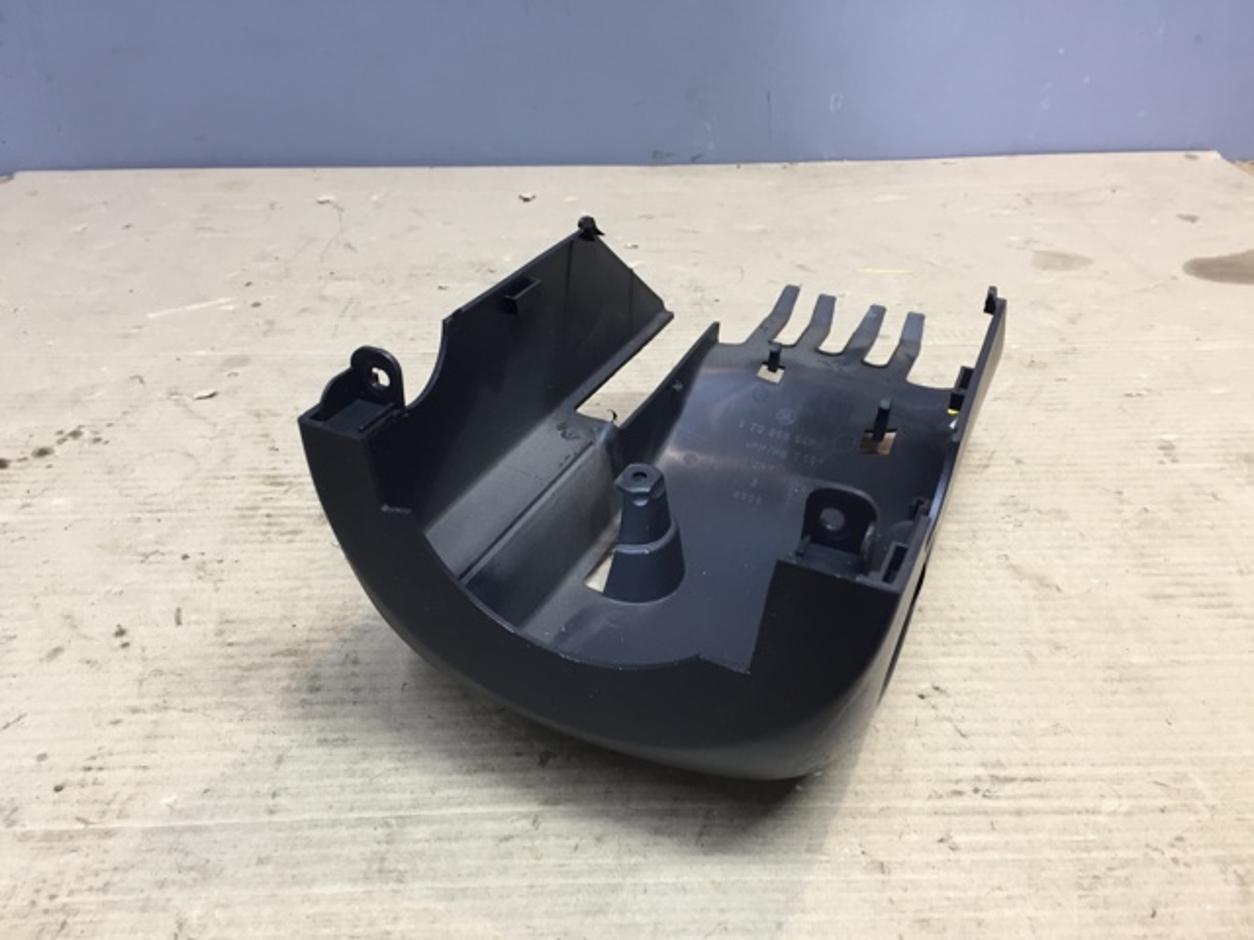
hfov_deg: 61.7
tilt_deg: -31.9
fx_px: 1051
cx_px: 627
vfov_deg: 48.2
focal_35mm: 29
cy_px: 470
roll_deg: -1.5
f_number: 2.2
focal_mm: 4.15
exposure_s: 1/33
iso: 100
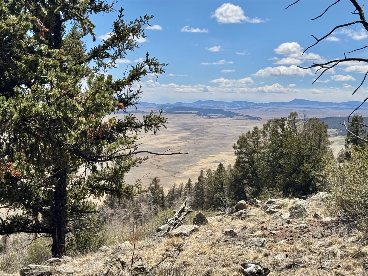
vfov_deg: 30.3
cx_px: 184
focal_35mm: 48
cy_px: 138
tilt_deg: -4.0
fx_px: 510
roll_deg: -0.7
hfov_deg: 39.7
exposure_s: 1/6410
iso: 64
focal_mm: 6.76
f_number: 1.78
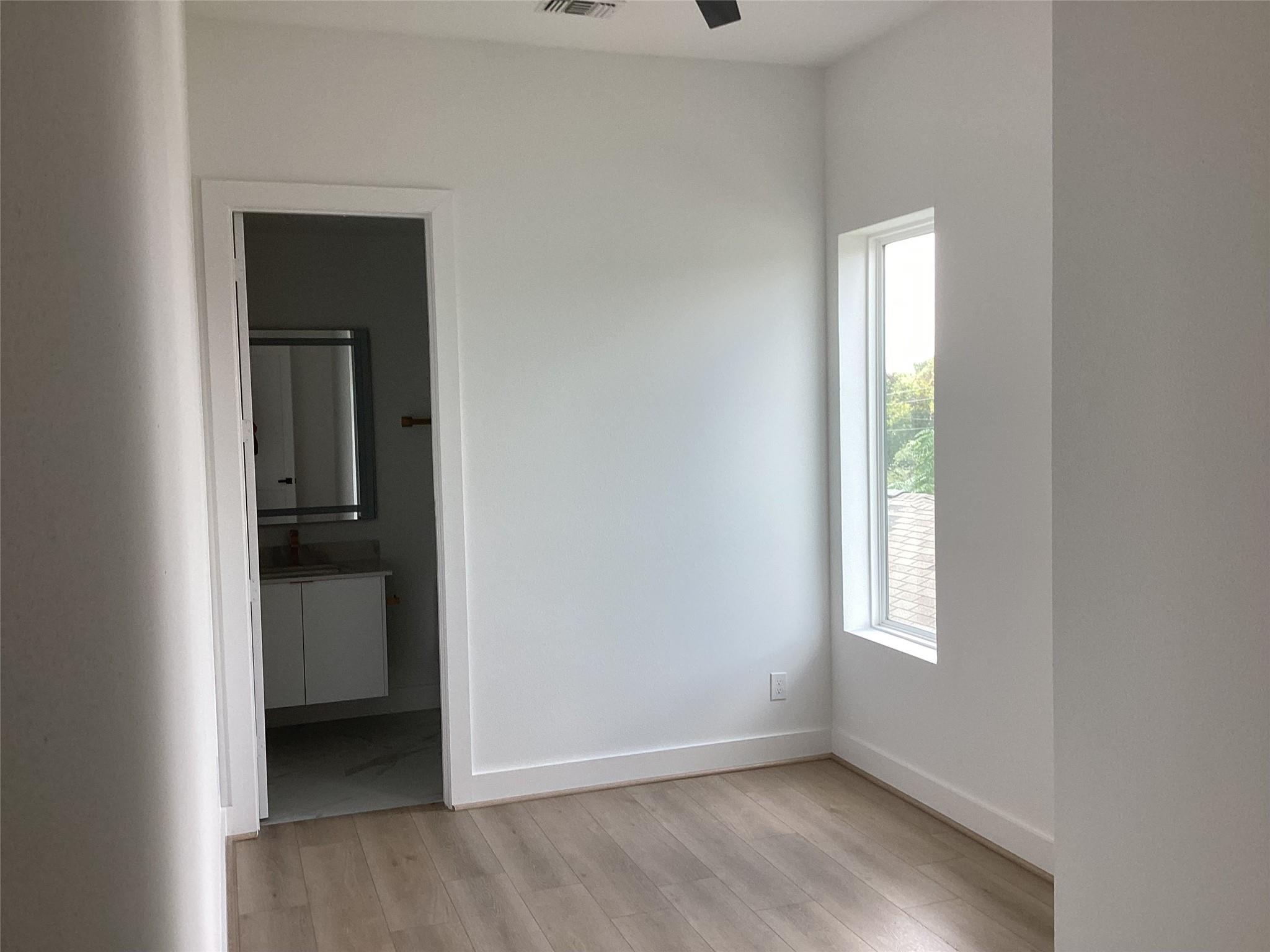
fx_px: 1137
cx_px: 635
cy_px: 476
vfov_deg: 45.4
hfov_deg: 58.4
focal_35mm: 31
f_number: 2.4
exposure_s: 1/100
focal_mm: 3.3
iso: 32
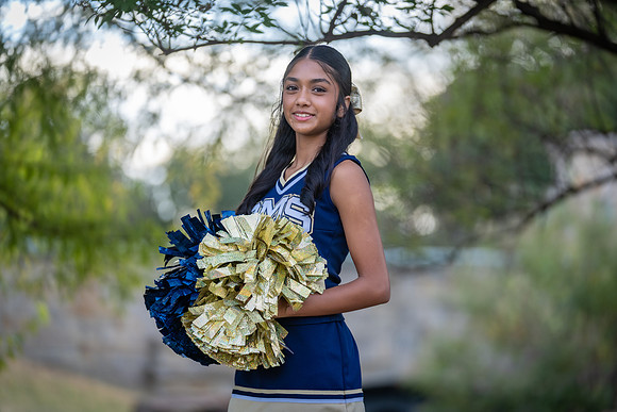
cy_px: 206
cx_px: 308
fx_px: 2503
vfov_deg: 9.4
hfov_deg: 14.1
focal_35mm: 146
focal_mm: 146
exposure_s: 1/320
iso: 160
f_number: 2.8
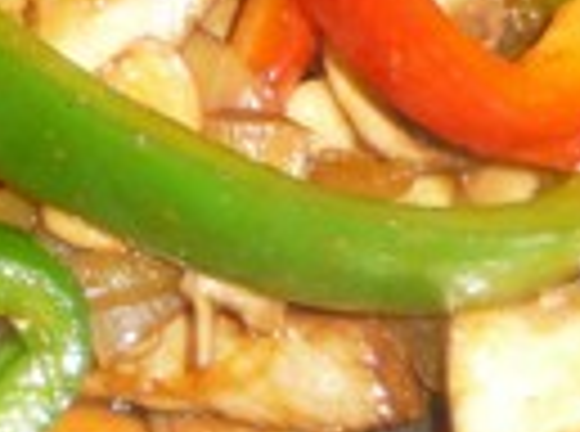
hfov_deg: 9.4
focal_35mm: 199
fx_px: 3325
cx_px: -540
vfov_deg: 7.2
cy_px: -396
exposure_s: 1/30
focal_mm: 6.7
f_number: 3.9
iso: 100
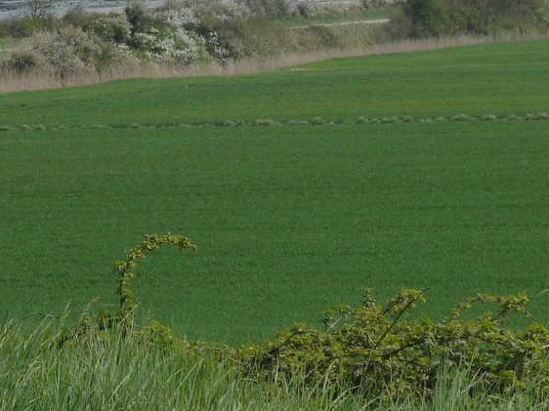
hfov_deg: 9.7
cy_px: -8
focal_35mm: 205
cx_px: 337
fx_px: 3250
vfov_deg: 7.2
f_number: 5.6
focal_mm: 15.8
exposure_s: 1/640
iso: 125
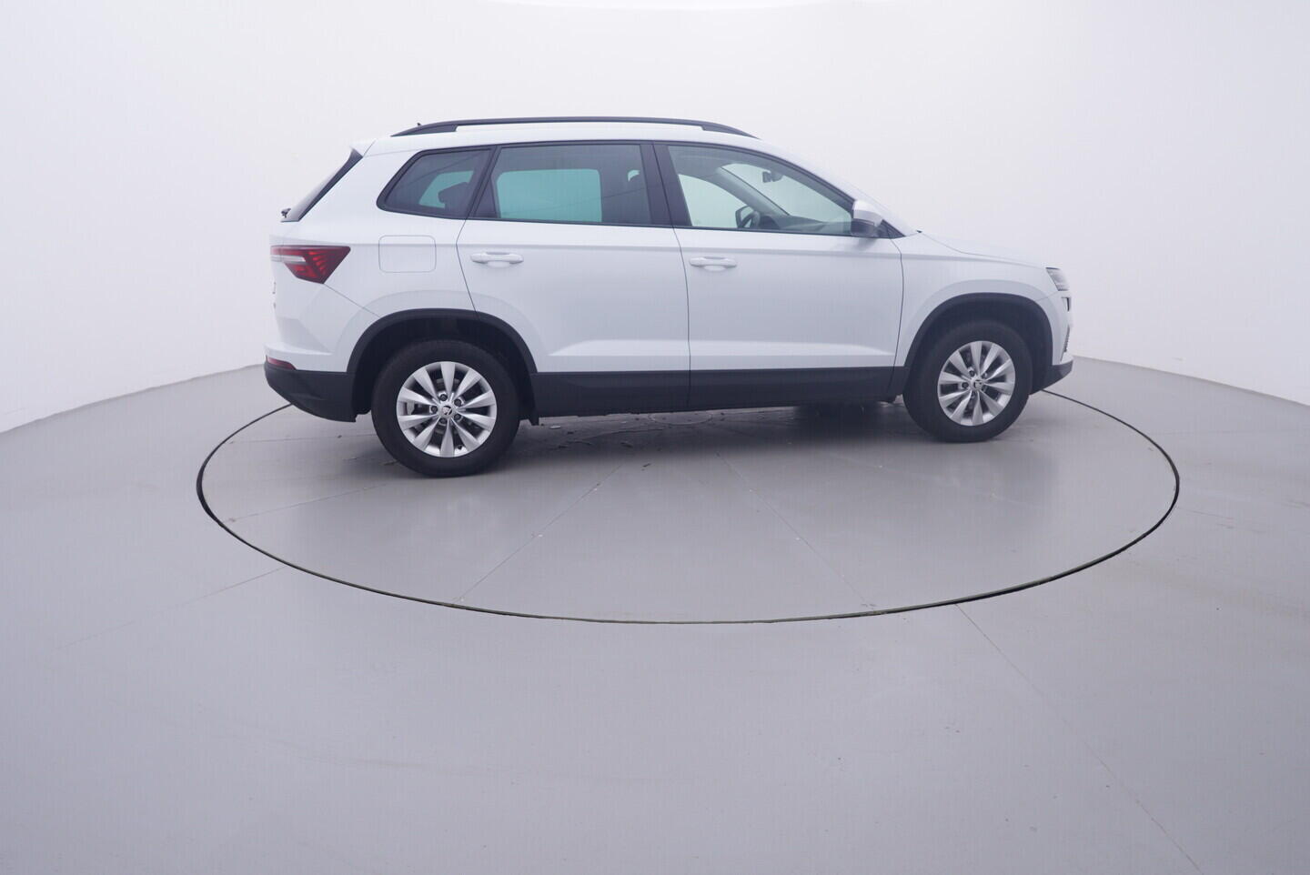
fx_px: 819
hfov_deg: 77.3
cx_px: 655
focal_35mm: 22
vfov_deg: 56.2
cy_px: 438
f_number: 5
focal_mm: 15
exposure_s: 1/80
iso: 200
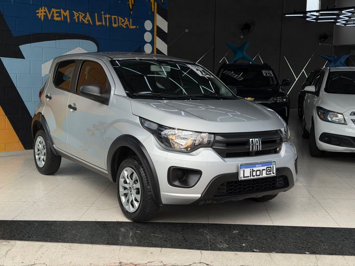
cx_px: 178
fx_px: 492
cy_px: 133
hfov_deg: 39.7
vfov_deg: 30.3
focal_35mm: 48
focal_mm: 6.76
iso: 64
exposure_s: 1/2865
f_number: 1.78
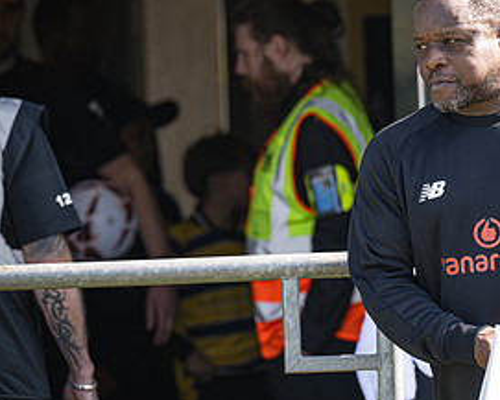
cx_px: 351
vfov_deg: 3.0
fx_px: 7624
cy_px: 106
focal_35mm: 515
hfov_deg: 3.8
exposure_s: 1/500
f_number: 4
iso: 200
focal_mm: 200
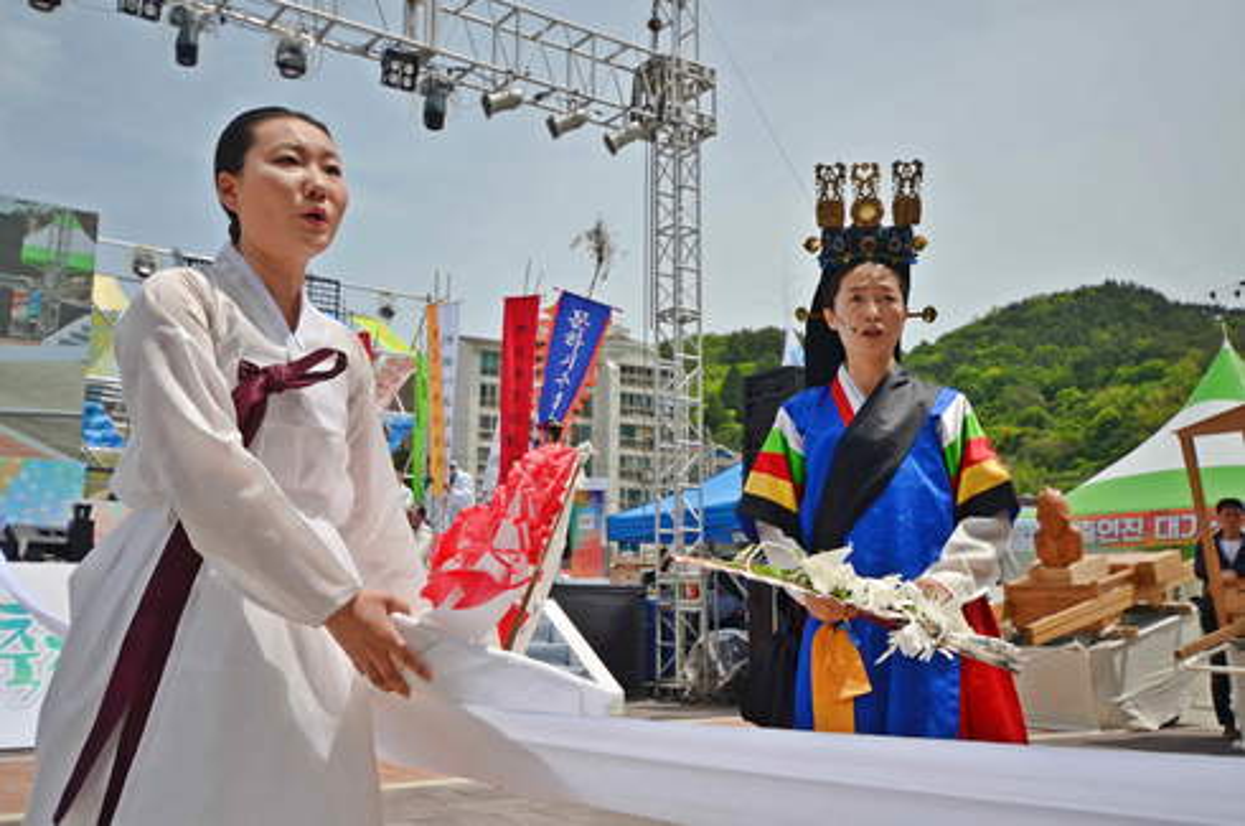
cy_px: 413
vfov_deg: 36.8
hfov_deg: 53.2
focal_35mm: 36
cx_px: 622
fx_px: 1243
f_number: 4.5
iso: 100
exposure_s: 1/1250
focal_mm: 24
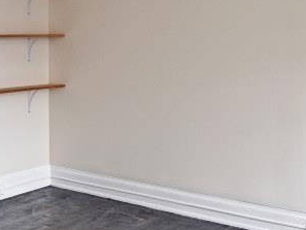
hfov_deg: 28.5
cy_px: 33
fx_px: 601
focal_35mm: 68
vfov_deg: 21.3
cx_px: 120
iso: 320
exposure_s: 1/60
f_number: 4
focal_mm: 14
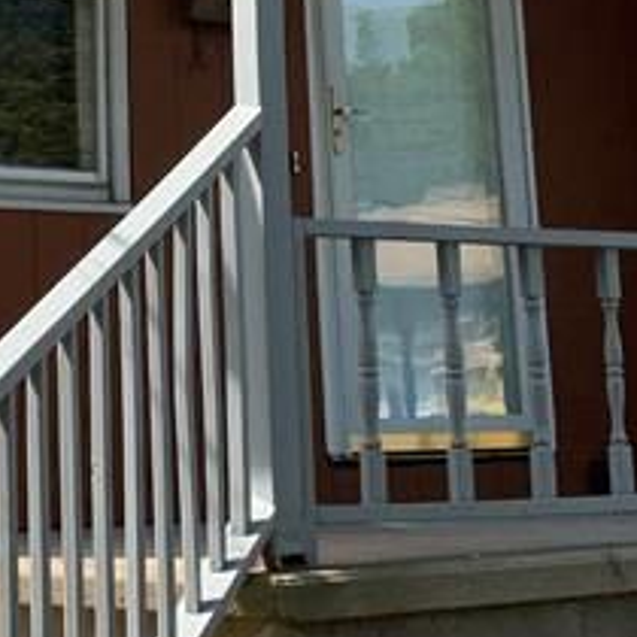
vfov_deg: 14.9
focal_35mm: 112
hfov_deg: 15.4
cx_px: 67
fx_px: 2332
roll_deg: -0.6
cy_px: -188
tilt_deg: +19.2
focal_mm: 4.25
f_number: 1.8
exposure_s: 1/936
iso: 25
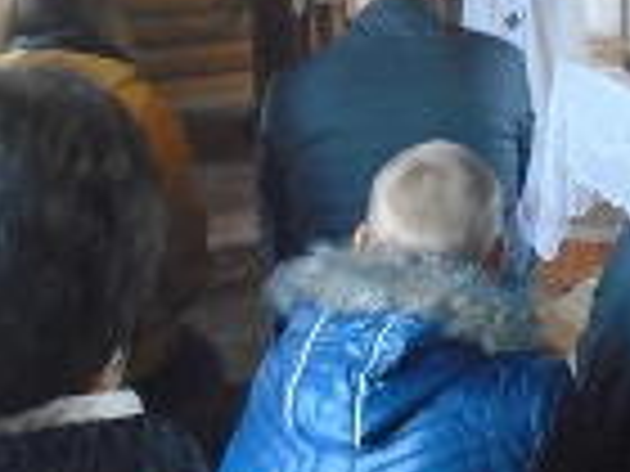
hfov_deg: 27.1
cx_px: 706
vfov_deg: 21.9
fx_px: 1183
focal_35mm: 65
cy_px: 16
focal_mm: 4.6
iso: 800
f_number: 3.2
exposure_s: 1/60
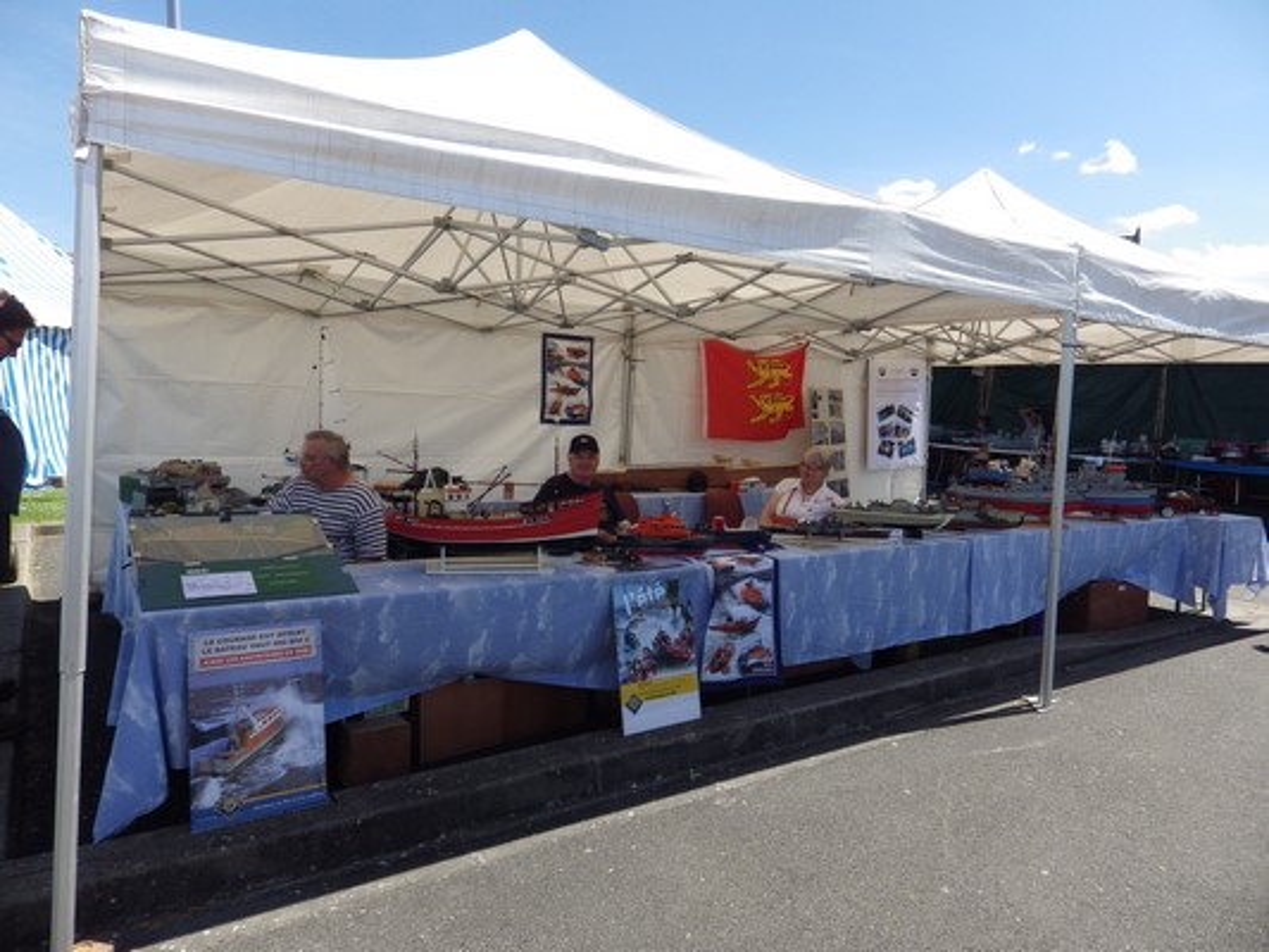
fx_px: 807
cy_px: 476
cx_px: 634
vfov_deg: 61.1
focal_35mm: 22
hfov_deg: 76.4
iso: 100
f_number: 3.1
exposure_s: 1/1000
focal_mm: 4
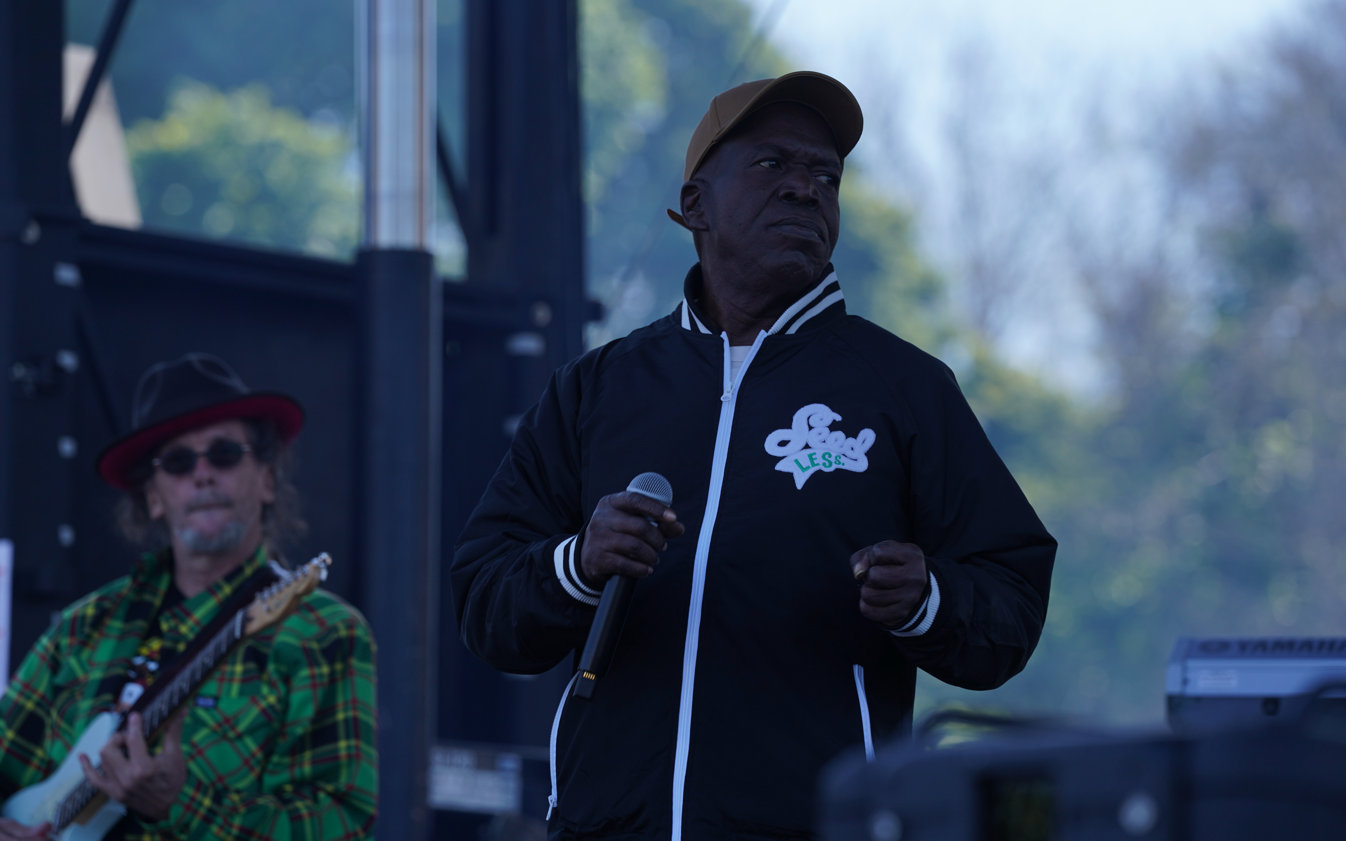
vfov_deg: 6.4
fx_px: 7483
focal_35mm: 204
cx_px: 673
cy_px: 422
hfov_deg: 10.3
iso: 100
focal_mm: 200
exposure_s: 1/400
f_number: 5
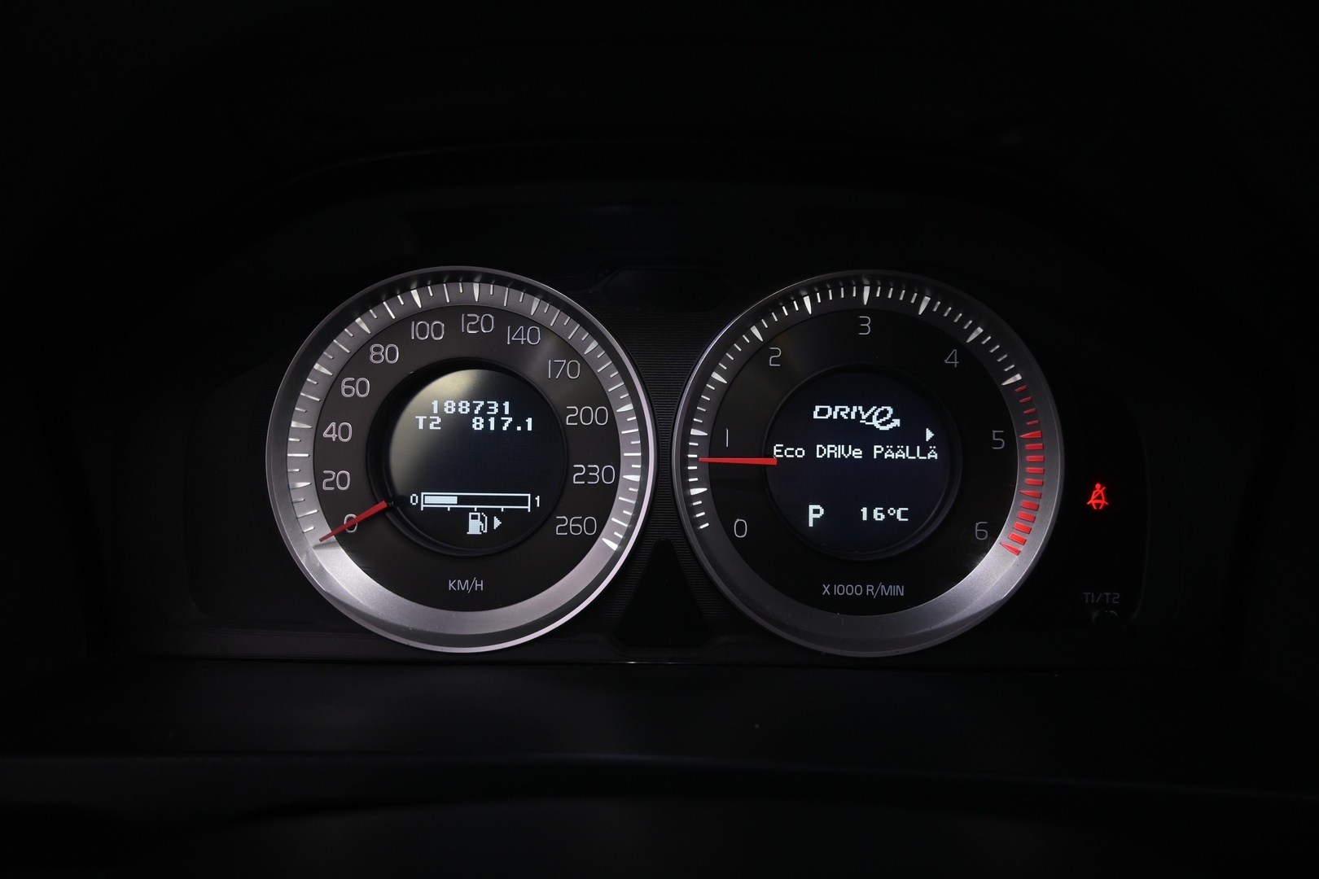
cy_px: 440
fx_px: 879
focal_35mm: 24
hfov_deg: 73.7
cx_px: 660
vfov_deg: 53.1
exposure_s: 1/25
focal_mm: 16
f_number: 3.5
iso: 500
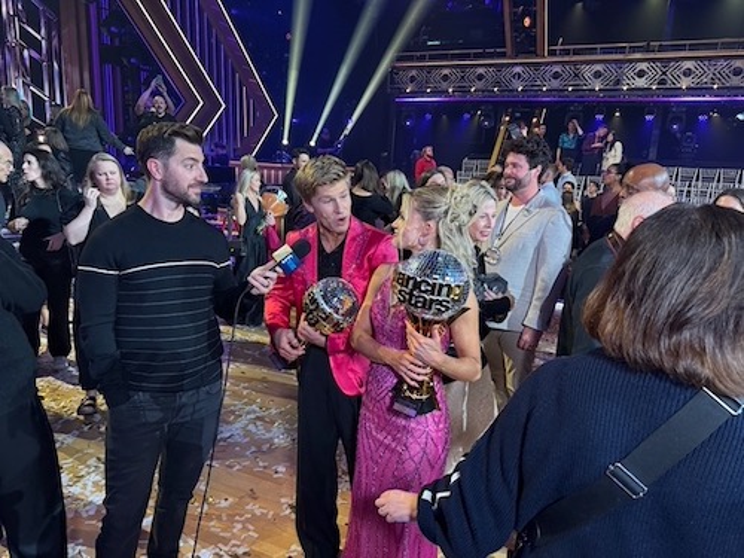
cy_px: 279
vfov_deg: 56.8
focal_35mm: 24
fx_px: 516
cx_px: 372
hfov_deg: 71.6
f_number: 1.78
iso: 250
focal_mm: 6.76
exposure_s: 1/60
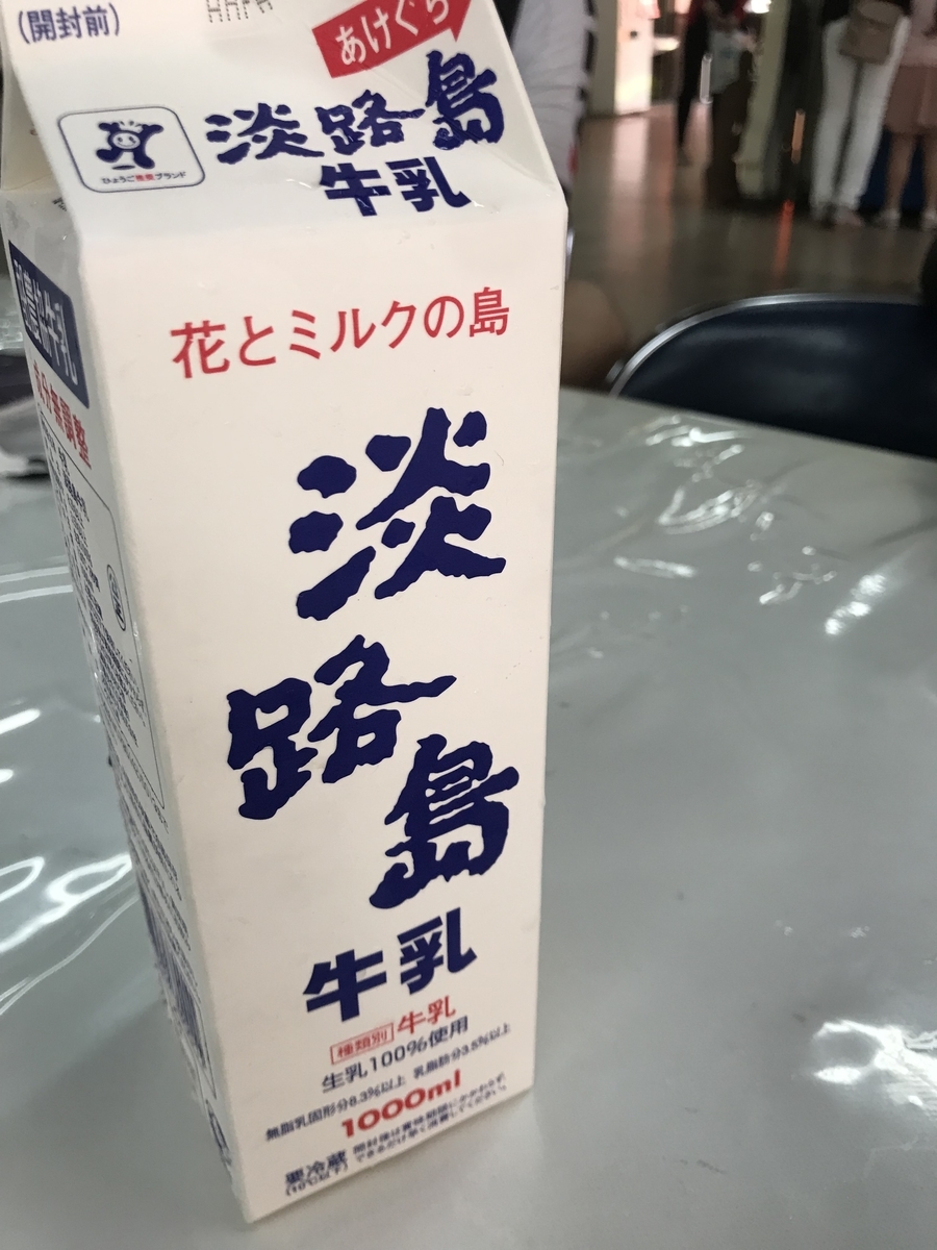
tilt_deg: -28.6
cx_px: 468
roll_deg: +0.5
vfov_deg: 63.4
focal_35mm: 28
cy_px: 625
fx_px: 1011
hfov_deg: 49.7
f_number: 1.8
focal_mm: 3.99
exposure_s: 1/40
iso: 20
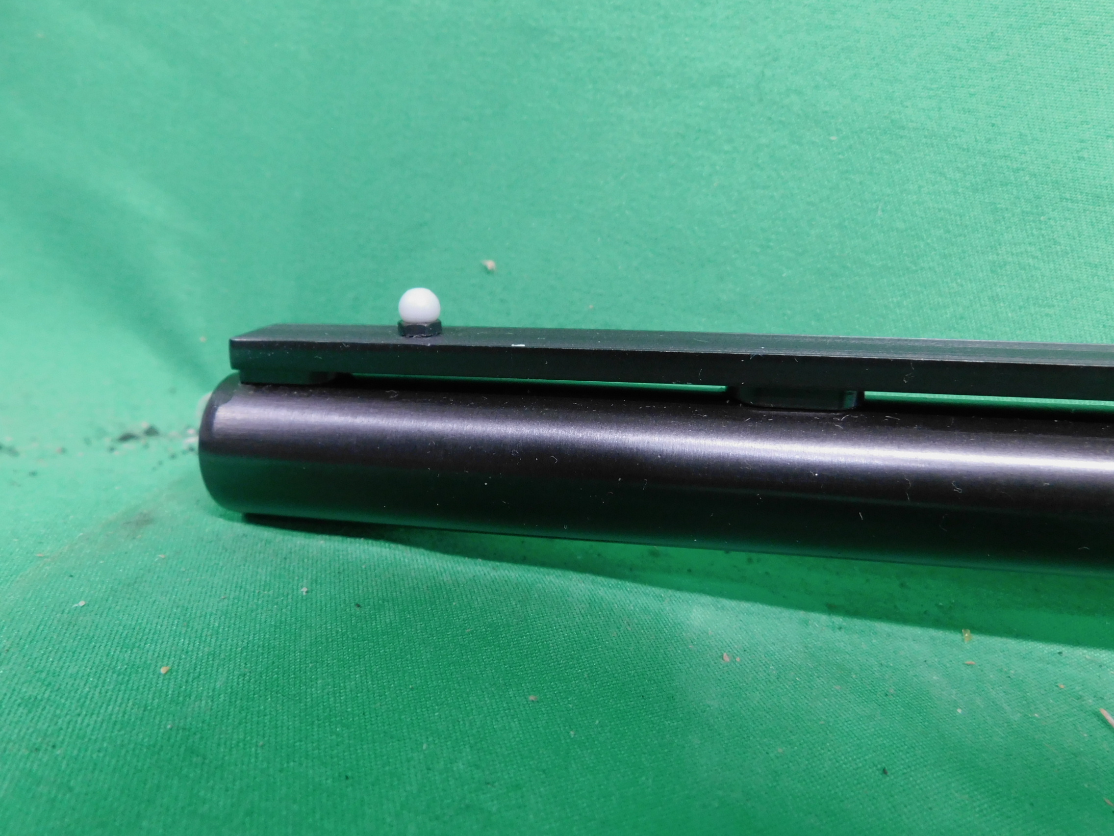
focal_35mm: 23
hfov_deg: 73.9
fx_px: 740
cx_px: 557
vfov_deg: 58.9
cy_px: 418
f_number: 3
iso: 280
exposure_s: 1/30
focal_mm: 4
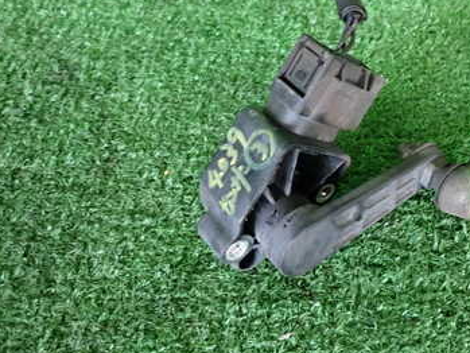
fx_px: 584
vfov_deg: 33.4
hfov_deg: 41.3
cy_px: 125
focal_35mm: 43
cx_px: 397
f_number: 2
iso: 250
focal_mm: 4.5
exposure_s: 1/30
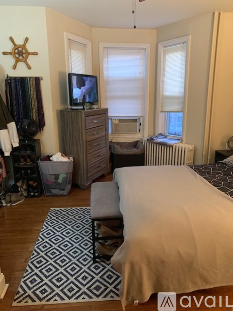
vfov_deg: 67.3
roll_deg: +0.4
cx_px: 116
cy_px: 156
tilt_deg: -12.8
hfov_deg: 53.0
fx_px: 233
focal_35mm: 26
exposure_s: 1/30
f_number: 1.8
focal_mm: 4.25
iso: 640
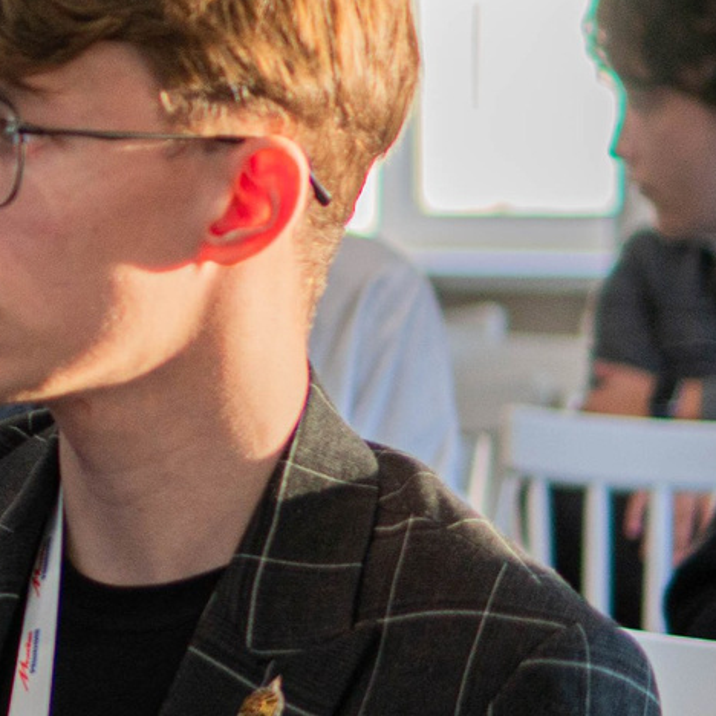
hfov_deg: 7.8
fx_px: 4891
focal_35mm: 209
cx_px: -1014
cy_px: 105
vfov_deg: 8.4
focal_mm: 30
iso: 125
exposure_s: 1/160
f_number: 1.4
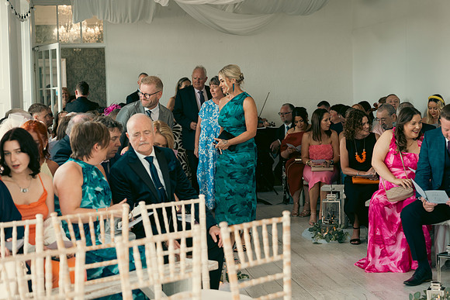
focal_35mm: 70
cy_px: 150
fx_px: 875
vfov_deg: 19.5
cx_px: 225
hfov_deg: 28.8
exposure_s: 1/160
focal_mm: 70
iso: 500
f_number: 3.5
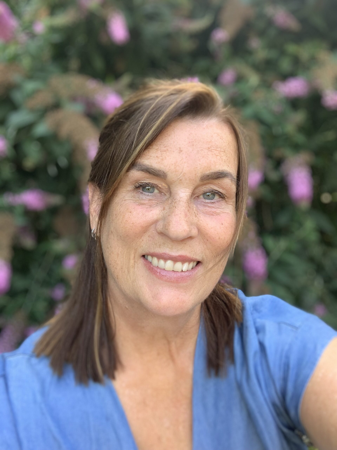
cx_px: 168
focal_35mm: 32
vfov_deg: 56.8
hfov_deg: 44.2
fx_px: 415
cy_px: 225
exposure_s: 1/121
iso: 50
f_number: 2.2
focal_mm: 2.87
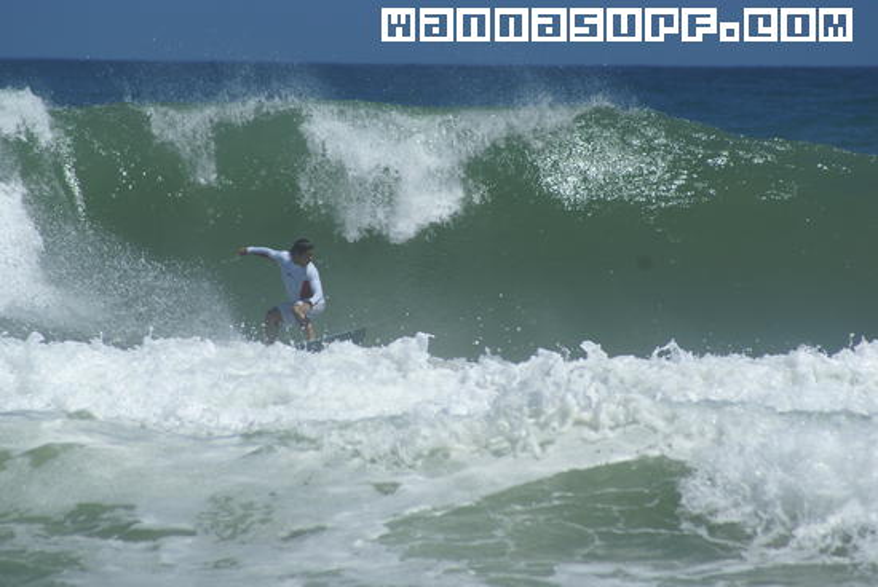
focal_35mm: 450
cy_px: 294
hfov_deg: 4.6
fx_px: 10986
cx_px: 439
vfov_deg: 3.1
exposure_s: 1/640
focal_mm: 300
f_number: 9
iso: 100
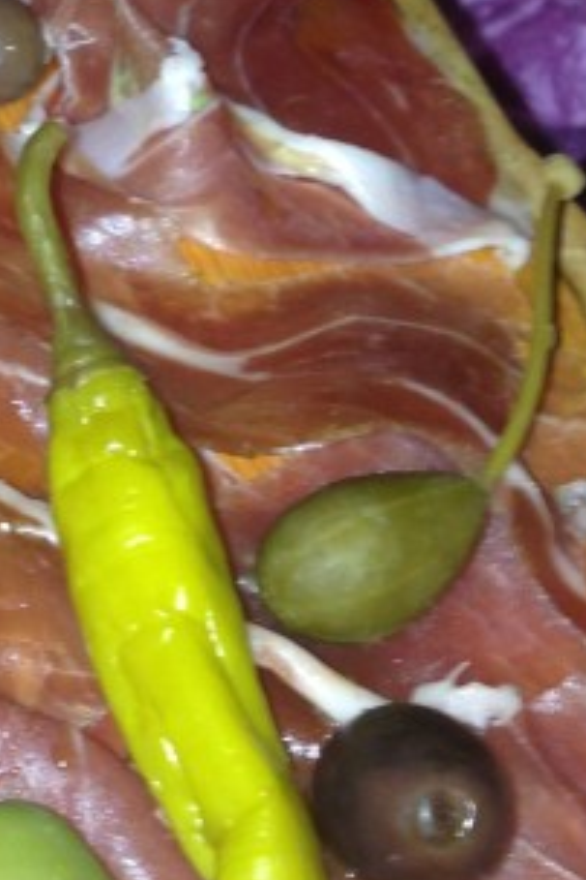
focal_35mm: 116
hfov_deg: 11.1
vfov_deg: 17.3
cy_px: 6
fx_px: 2832
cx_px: -444
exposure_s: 1/16
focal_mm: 4.12
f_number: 2.4
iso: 64
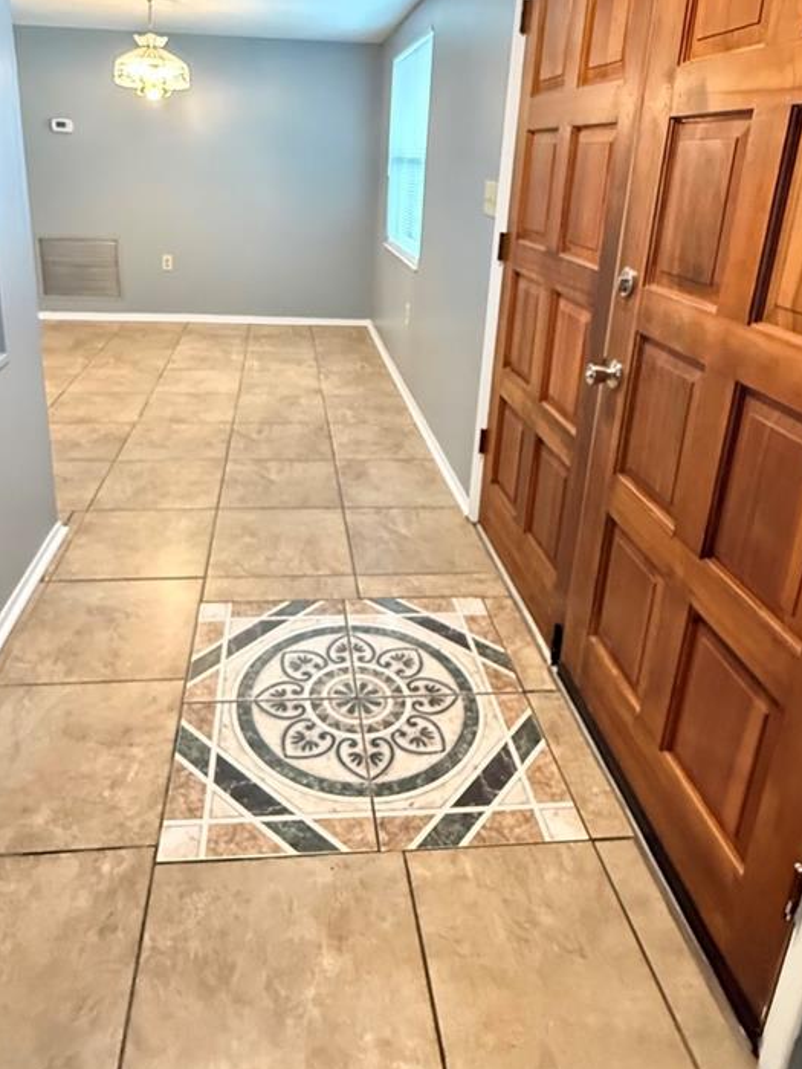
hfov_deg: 56.7
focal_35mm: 24
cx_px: 356
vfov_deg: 70.3
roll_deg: -2.6
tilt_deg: -17.1
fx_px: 741
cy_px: 391
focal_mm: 2.22
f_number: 2.2
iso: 1250
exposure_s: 1/60
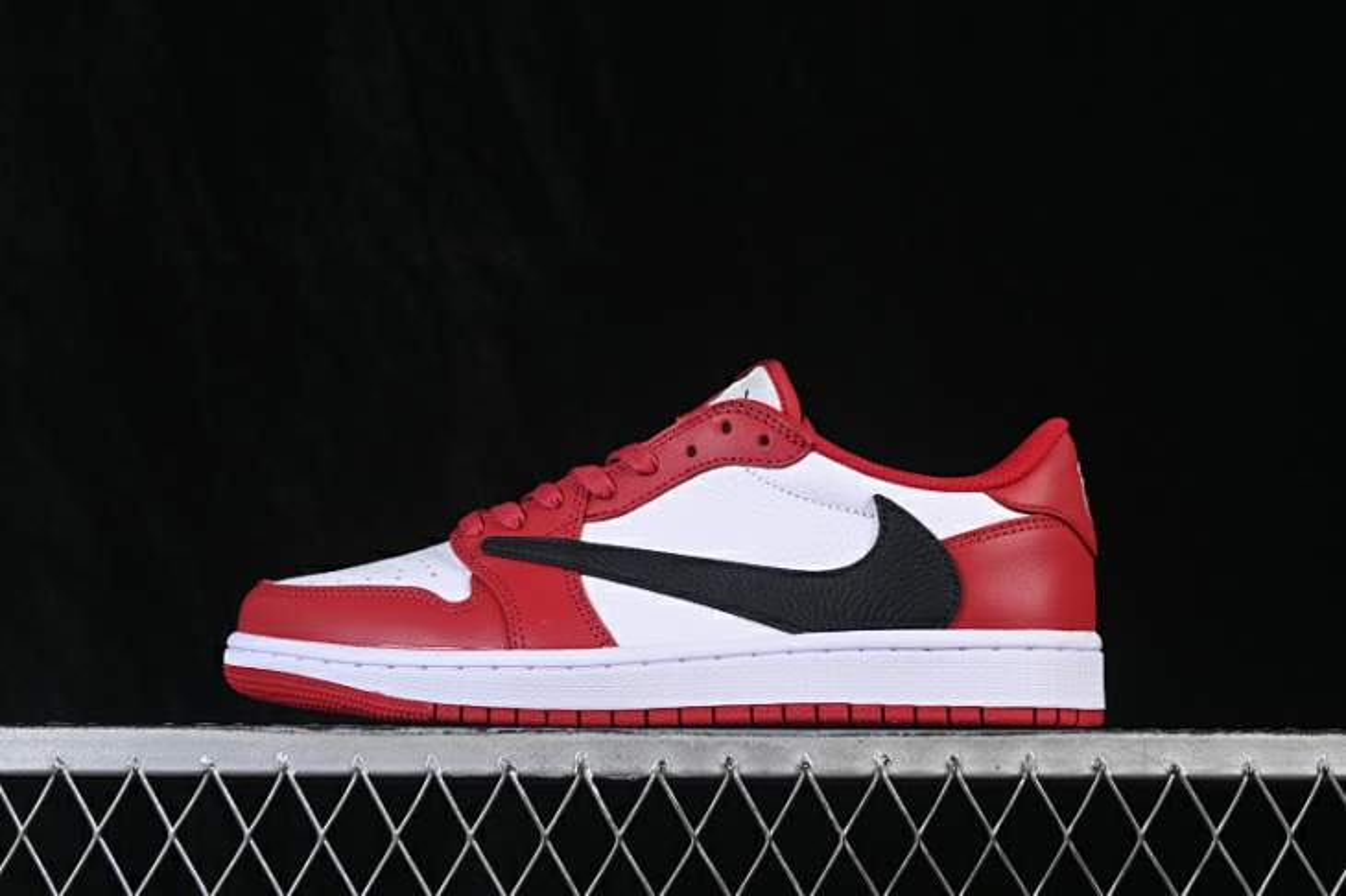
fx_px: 2803
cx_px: 673
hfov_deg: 27.0
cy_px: 448
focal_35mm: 75
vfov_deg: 18.2
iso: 160
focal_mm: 50
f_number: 8
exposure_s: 1/80
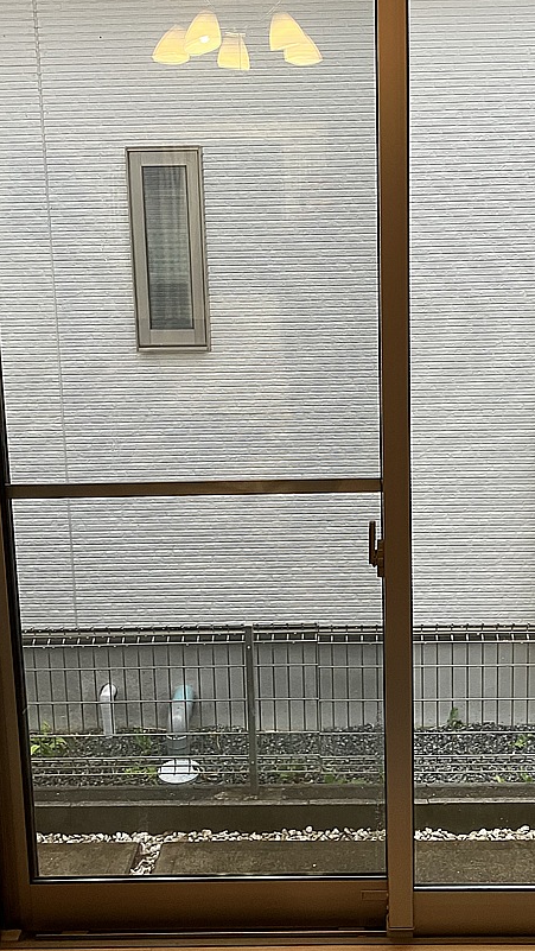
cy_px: 394
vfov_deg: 51.3
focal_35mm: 39
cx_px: 338
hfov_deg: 30.3
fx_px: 983
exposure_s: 1/50
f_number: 1.8
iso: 50
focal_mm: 3.99
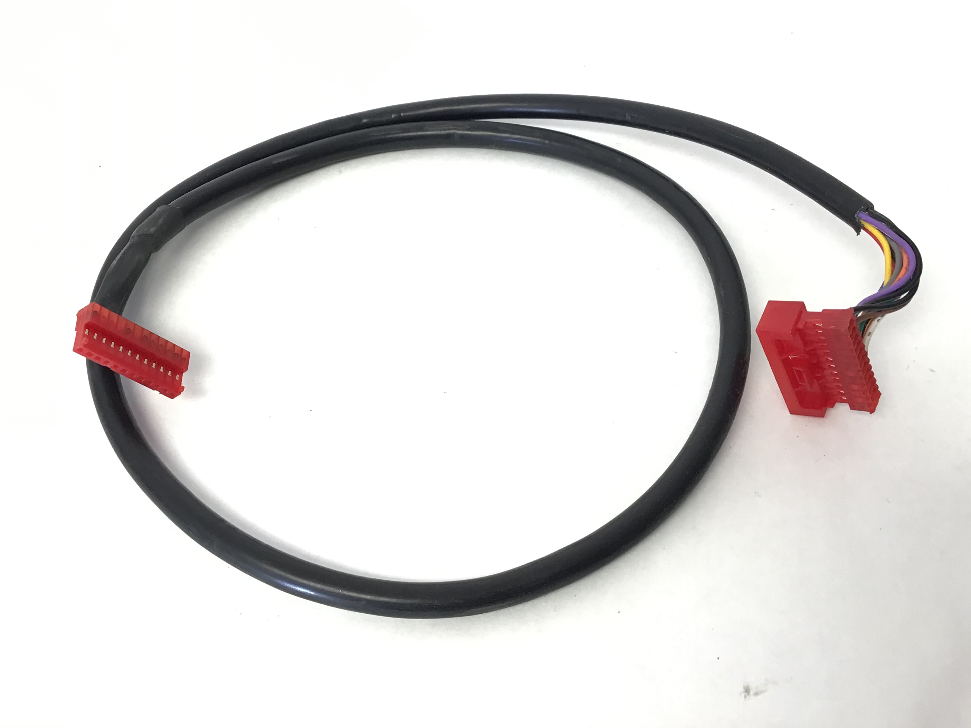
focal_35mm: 36
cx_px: 455
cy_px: 307
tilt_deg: -52.1
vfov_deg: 39.6
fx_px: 1010
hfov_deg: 51.3
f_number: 2.4
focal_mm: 3.3
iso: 25
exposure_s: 1/30
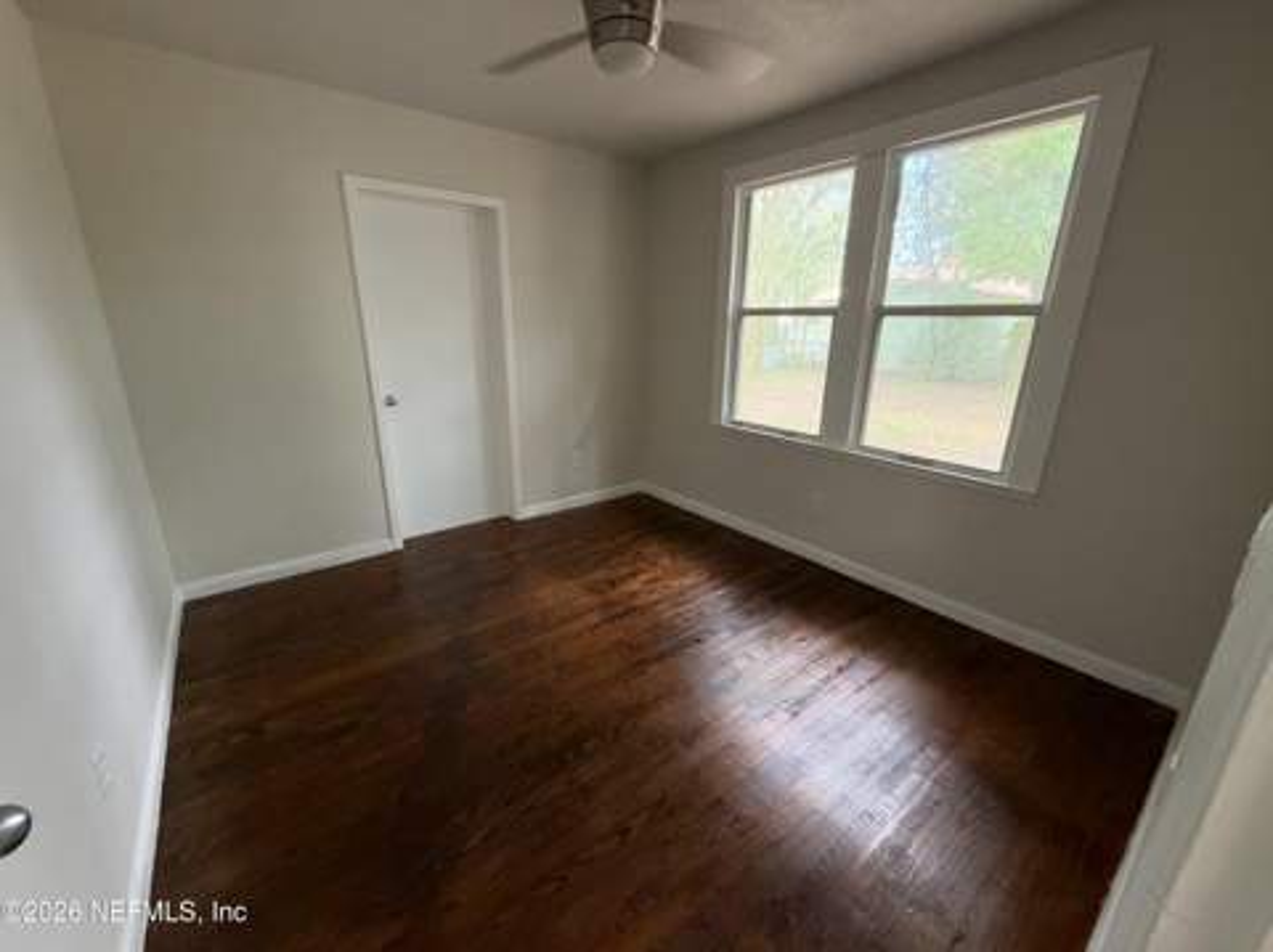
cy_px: 476
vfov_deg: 85.6
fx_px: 514
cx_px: 636
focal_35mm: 14
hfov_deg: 102.1
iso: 500
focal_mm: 2.22
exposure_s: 1/60
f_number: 2.2
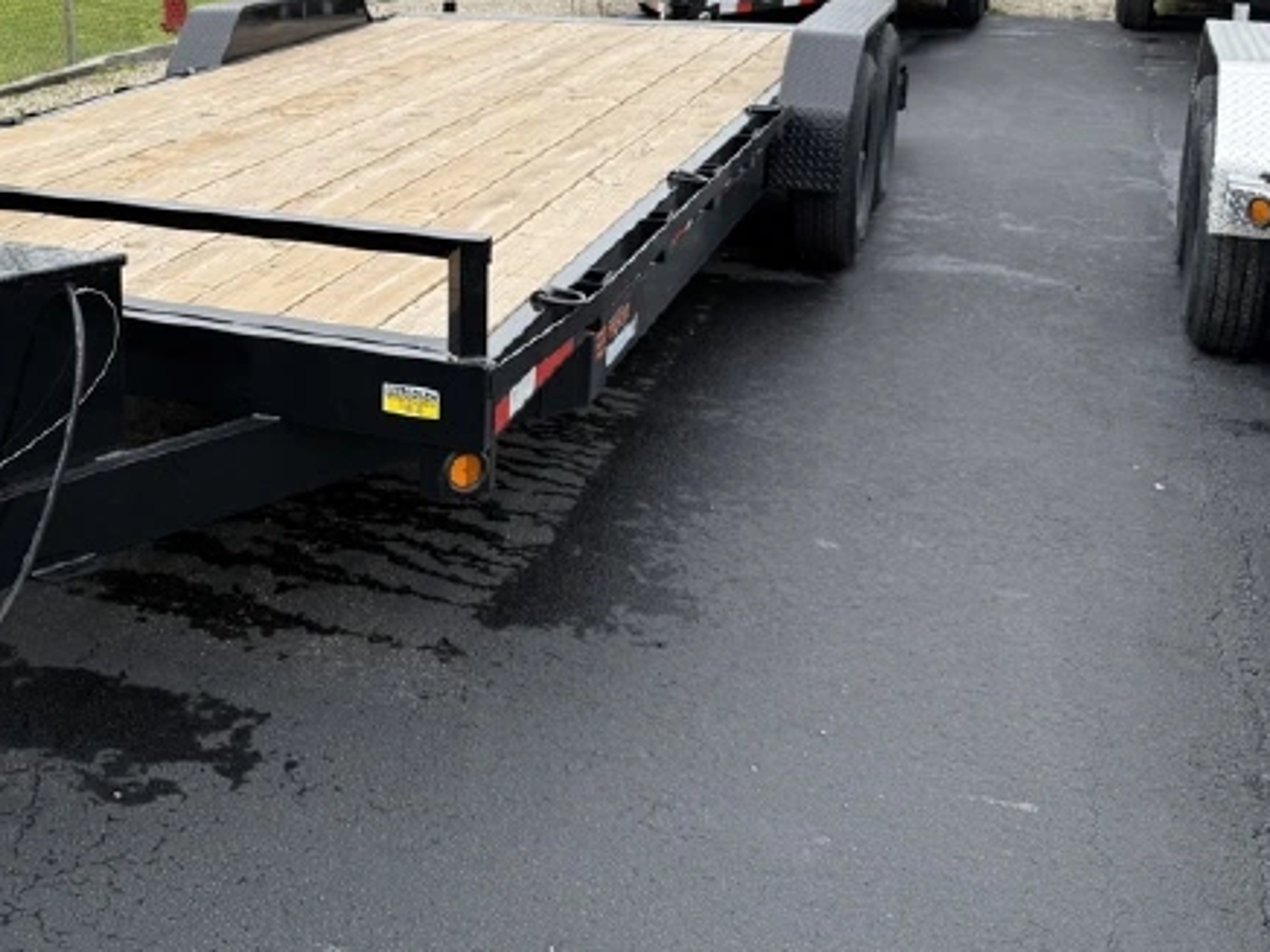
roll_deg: -2.5
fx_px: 1614
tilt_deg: -12.2
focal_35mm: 44
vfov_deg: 31.7
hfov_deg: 41.0
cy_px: 143
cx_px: 236
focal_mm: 6.76
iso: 80
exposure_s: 1/1618
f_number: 1.78
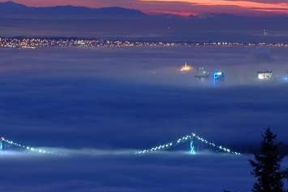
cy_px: 109
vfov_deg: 5.1
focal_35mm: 271
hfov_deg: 7.6
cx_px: 90
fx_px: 2168
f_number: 11
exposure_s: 30
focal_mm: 80
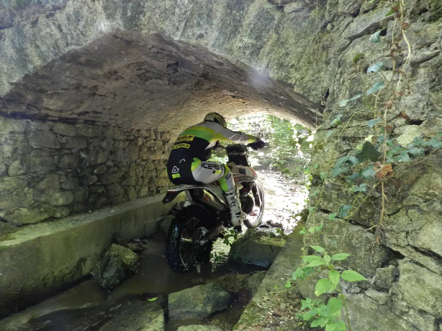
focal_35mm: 23
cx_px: 221
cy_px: 166
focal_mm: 4
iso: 400
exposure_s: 1/20
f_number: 3.4
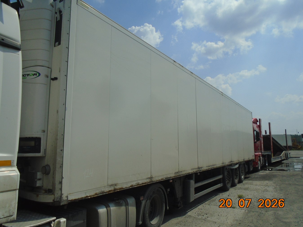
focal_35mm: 26
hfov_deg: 67.3
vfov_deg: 53.1
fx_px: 228
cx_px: 152
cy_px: 114
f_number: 8
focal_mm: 4.6
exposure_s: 1/640
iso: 100
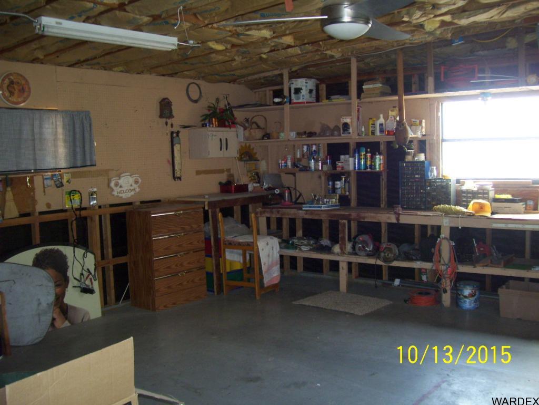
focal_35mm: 36
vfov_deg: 39.7
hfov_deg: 51.4
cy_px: 202
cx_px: 270
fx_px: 561
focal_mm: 6
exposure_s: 1/60
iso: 200
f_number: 2.7
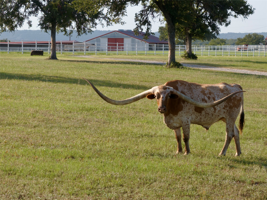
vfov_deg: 8.9
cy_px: 100
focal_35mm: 166
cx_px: 134
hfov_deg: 11.9
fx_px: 1280
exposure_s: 1/25
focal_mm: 30.71
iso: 100
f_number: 3.4
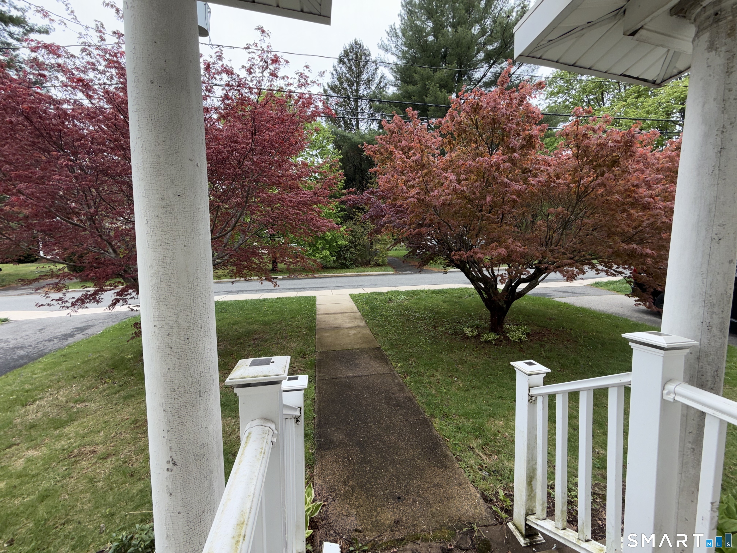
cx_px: 368
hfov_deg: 102.1
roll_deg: +0.4
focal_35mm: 14
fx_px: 298
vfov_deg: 85.7
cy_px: 276
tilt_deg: -5.6
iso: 16
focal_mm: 2.22
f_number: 2.2
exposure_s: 1/186
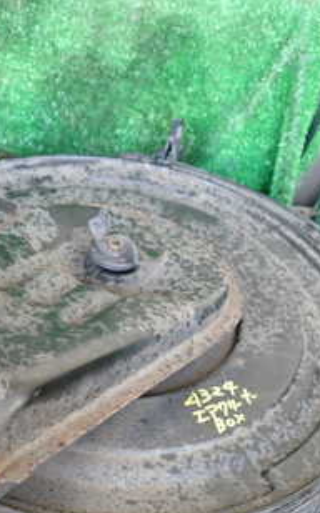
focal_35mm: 62
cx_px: 107
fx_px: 867
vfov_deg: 32.5
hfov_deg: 20.8
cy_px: 373
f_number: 2.3
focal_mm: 5.4
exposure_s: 1/30
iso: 250
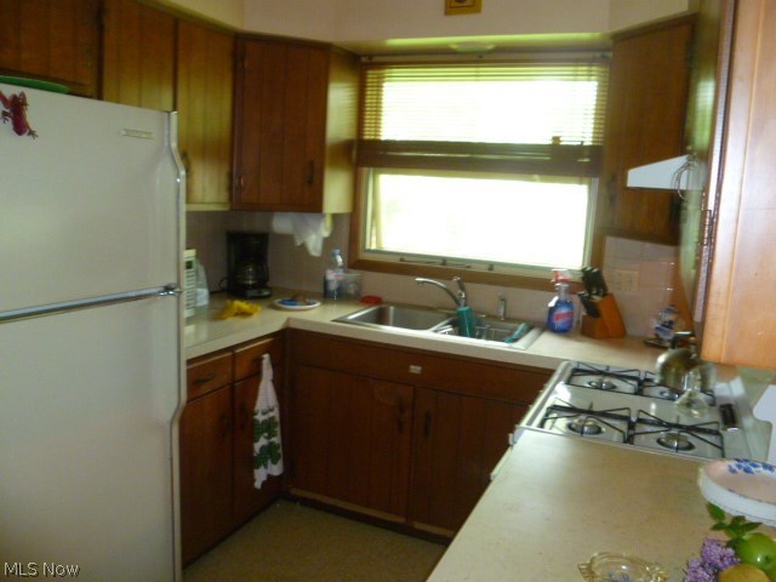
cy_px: 291
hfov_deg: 63.4
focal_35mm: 28
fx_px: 628
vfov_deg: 49.7
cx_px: 388
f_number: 2.8
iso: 400
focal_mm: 5
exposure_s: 1/30
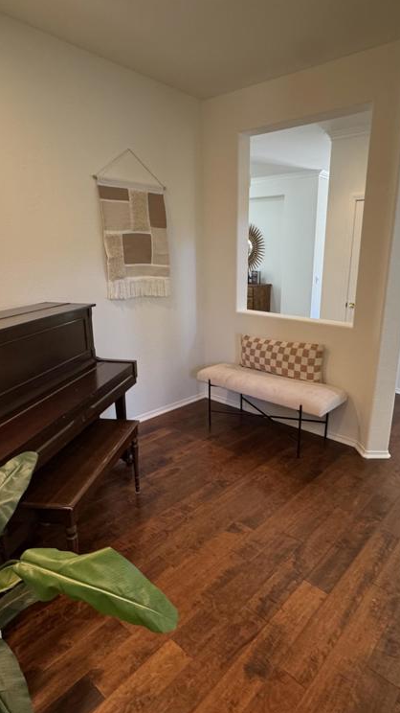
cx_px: 242
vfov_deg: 83.8
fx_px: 396
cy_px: 364
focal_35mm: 21
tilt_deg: -16.2
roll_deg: -0.1
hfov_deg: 53.1
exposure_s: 1/60
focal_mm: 2.22
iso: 250
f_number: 2.2
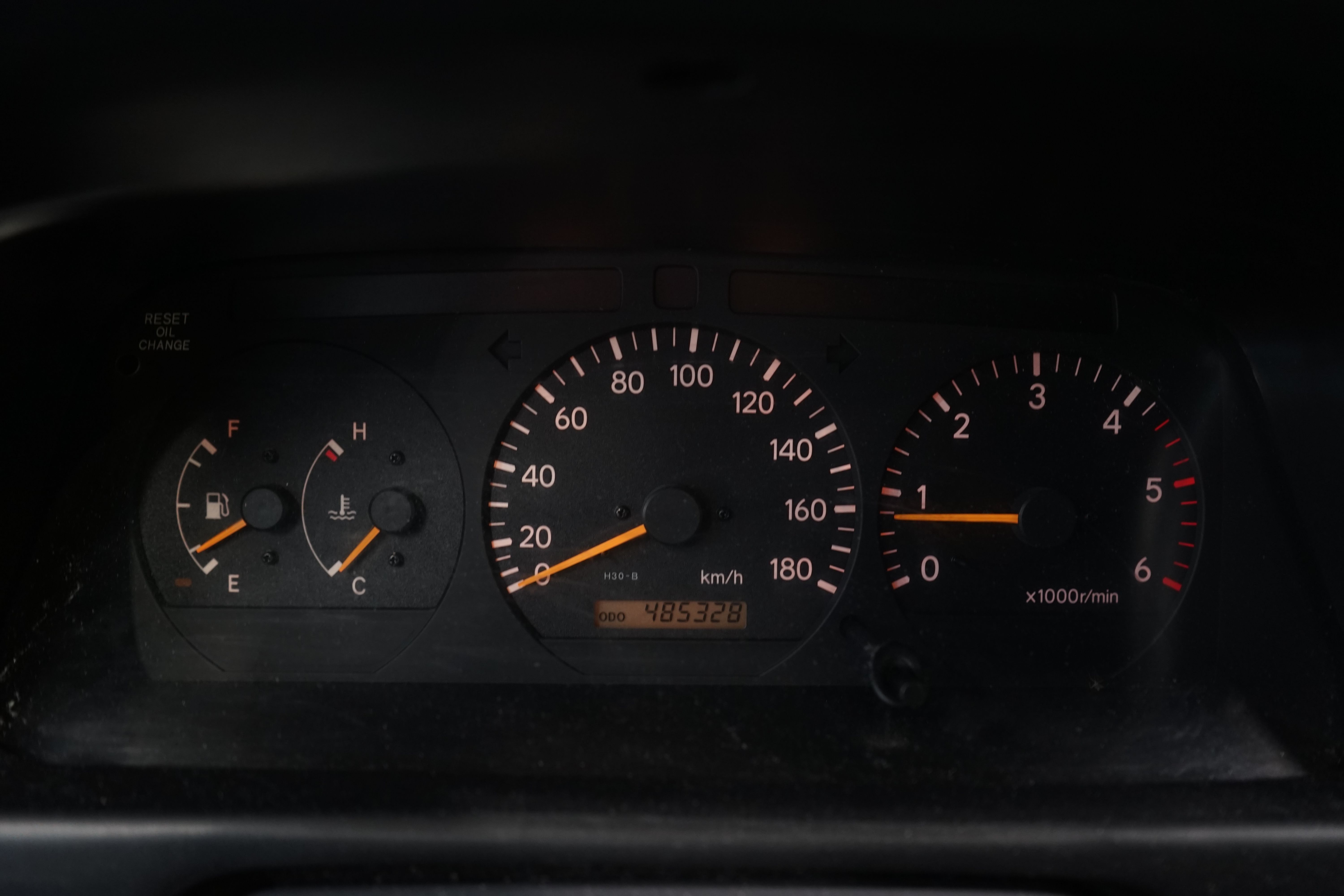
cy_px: 448
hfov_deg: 63.7
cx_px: 672
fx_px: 1083
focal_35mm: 29
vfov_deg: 45.0
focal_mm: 29
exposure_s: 1/25
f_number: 4.5
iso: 1000
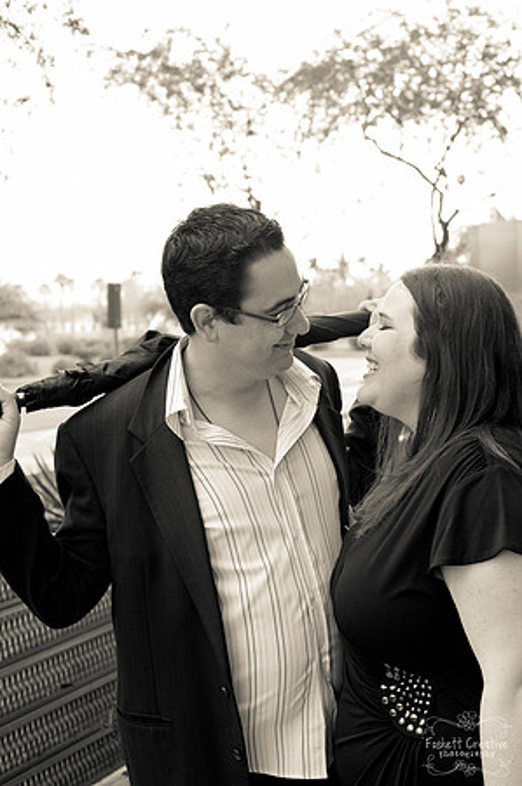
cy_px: 393
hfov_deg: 26.9
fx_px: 1090
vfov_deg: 39.6
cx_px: 261
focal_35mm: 50
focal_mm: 50
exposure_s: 1/200
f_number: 7.1
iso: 800
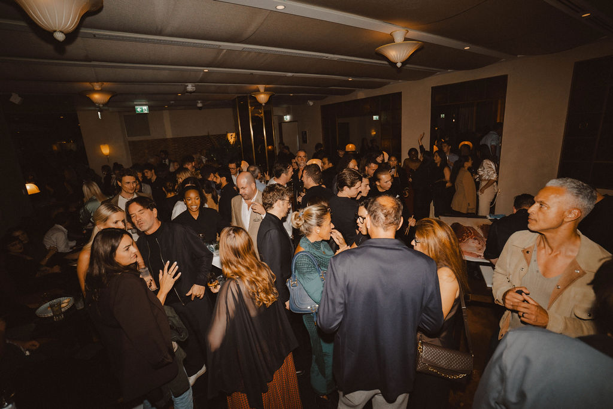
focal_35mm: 16
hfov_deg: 96.7
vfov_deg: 73.8
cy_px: 204
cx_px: 306
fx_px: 272
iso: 400
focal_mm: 16
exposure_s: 1/200
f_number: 2.8
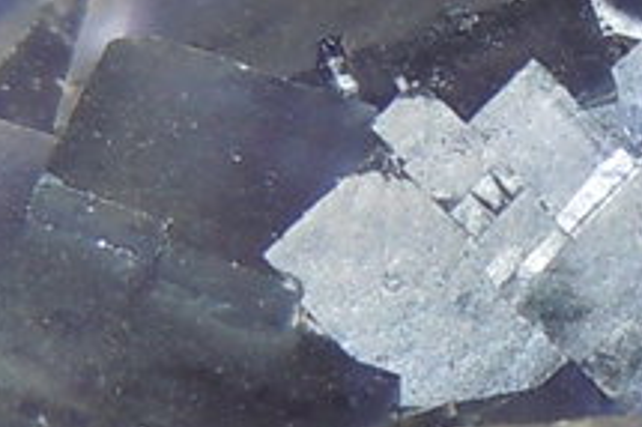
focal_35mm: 232
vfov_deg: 5.9
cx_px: 794
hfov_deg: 8.8
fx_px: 4134
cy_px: 475
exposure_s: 1/30
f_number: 3.5
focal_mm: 5.4
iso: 100
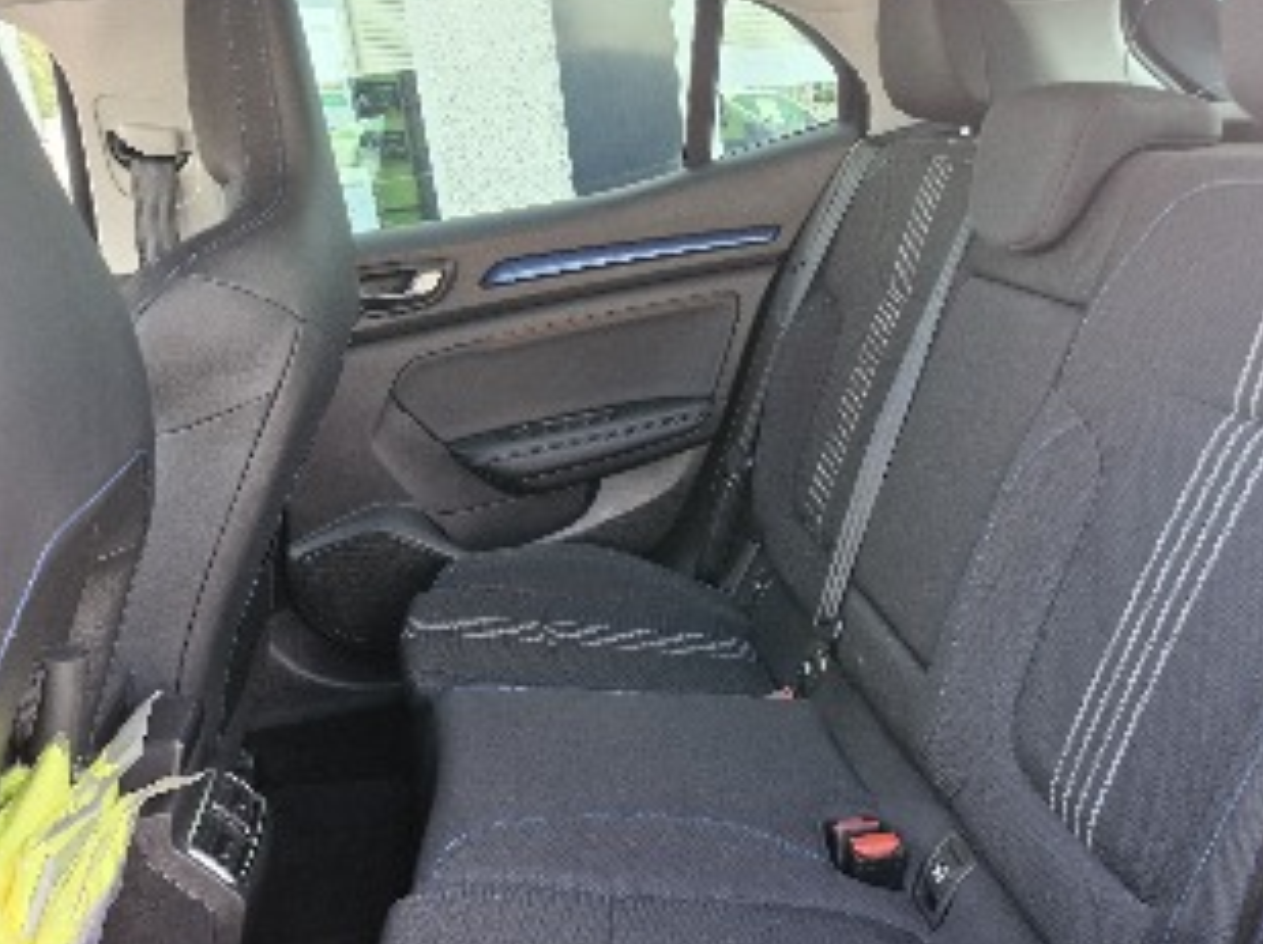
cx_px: 781
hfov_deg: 57.8
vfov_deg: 45.0
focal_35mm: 31
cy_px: 580
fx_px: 1130
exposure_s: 1/100
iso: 250
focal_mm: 5.54
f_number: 1.8
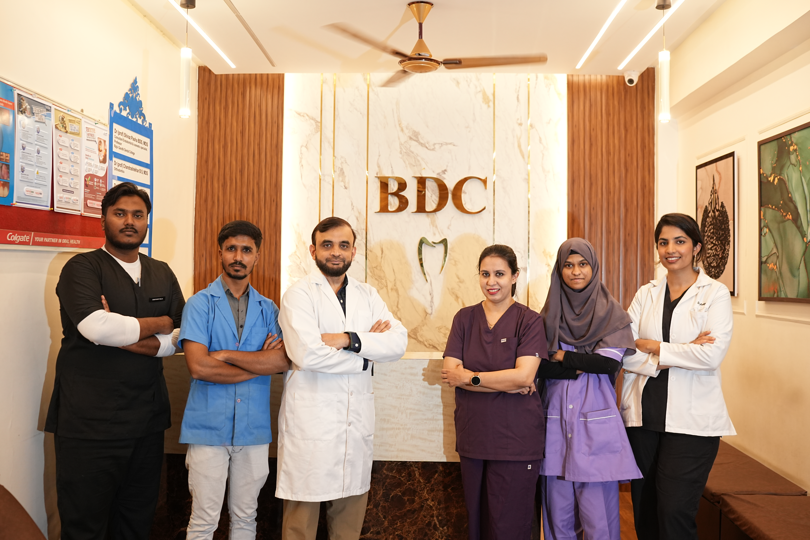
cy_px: 270
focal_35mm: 35
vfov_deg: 37.9
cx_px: 405
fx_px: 787
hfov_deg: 54.4
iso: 1250
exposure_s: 1/125
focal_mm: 35
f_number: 3.5
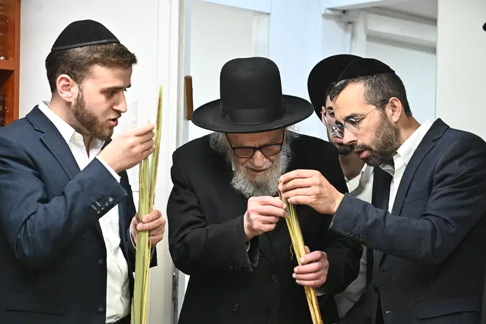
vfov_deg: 20.6
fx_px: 891
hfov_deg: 30.5
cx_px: 243
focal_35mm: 66
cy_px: 162
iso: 1250
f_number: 4
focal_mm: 66
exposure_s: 1/125
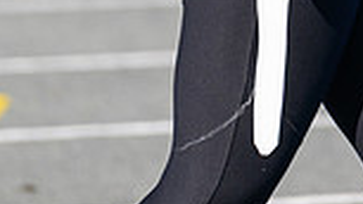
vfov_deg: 1.2
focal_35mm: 1004
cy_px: -313
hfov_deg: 2.2
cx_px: 313
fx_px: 9662
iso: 140
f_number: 2.8
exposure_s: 1/1250
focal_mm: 200
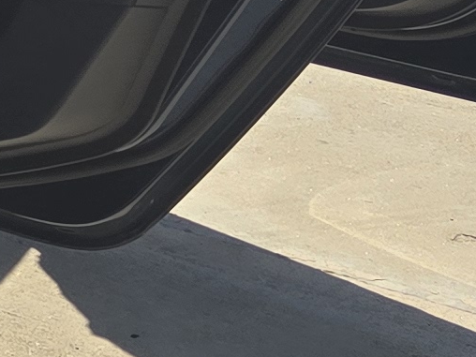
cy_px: -98
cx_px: -1362
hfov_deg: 7.8
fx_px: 2489
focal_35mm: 181
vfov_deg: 8.1
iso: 12
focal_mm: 6.3
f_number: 1.7
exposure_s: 1/677
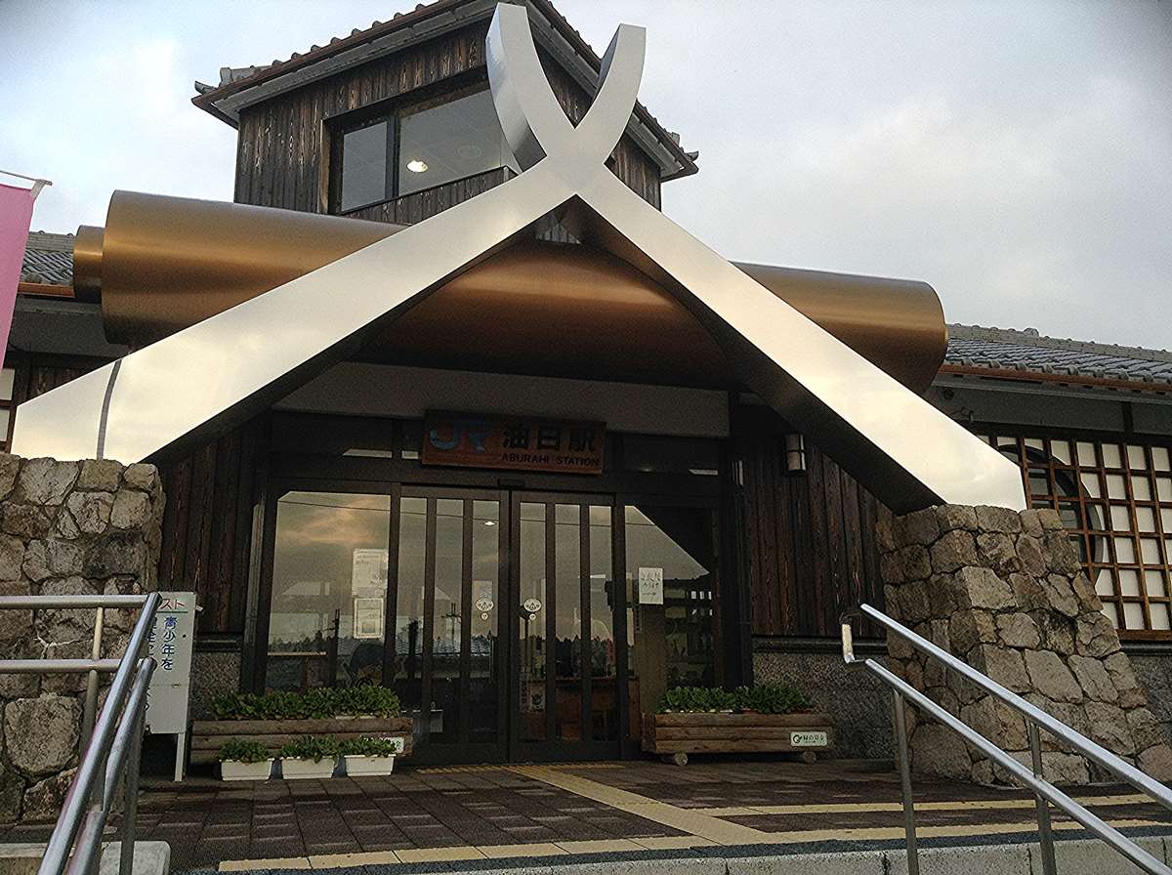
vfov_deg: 42.8
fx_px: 1116
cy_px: 438
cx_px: 586
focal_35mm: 33
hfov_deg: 55.4
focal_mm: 3.3
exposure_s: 1/127
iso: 32
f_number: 2.4
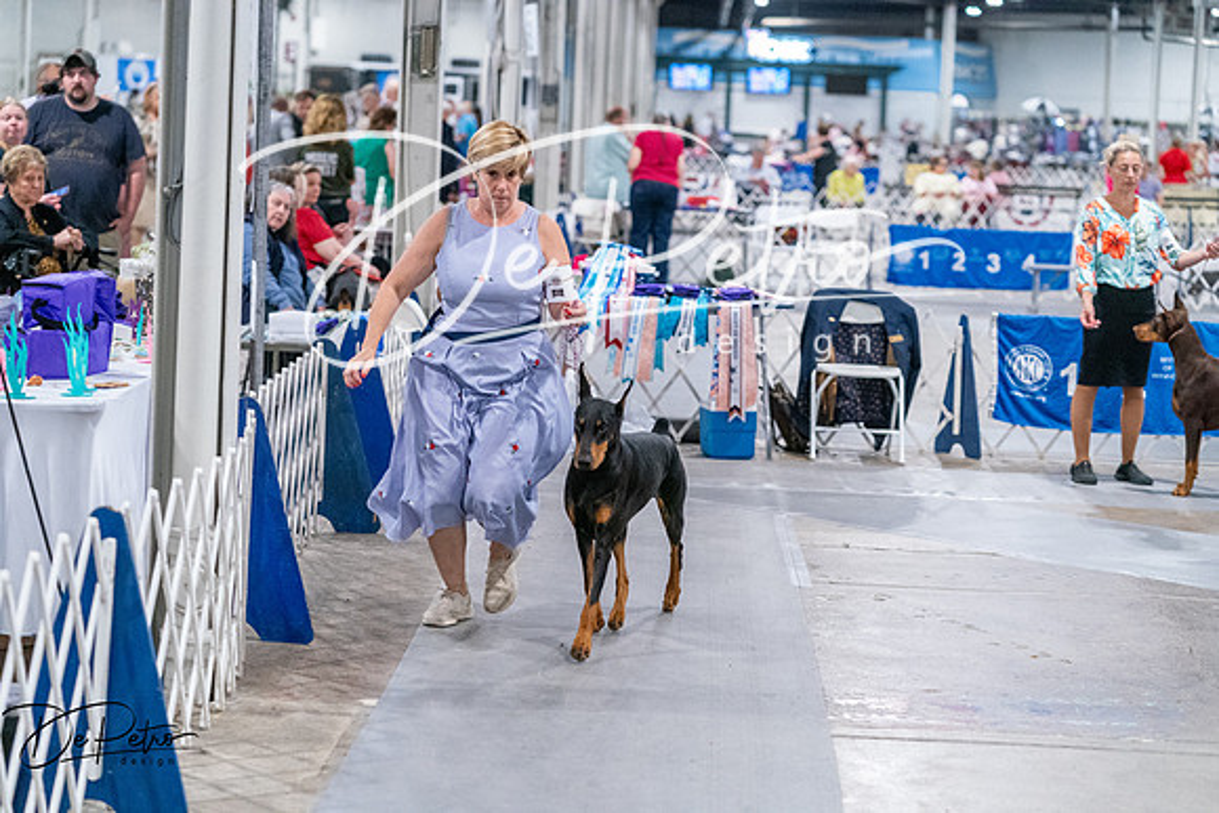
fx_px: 3217
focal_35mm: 95
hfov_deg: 21.5
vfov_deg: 14.4
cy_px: 406
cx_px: 610
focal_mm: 95
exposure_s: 1/320
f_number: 3.2
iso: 6400
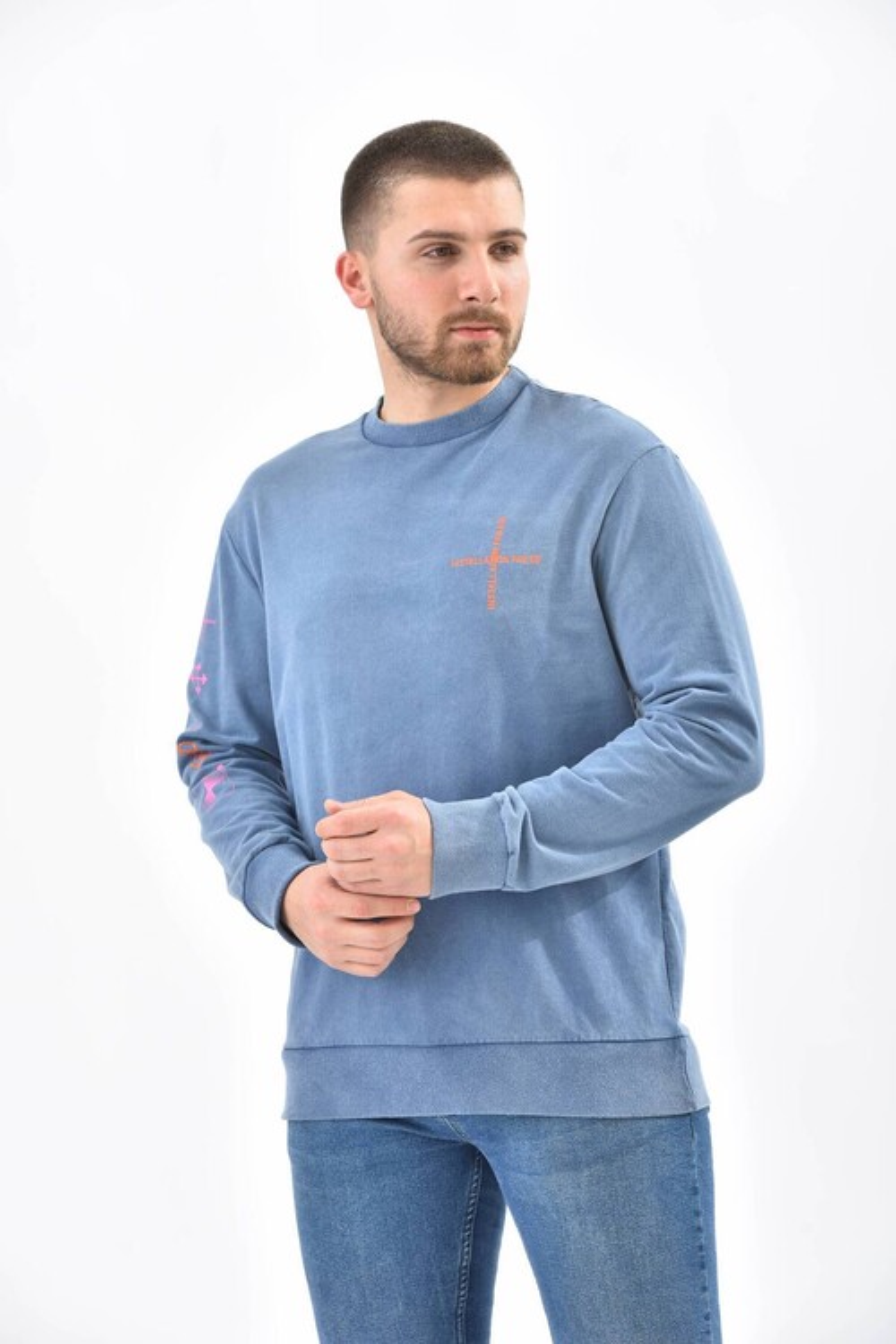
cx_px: 448
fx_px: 4330
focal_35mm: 116
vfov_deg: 17.6
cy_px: 672
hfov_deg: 11.8
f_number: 7.1
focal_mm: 116
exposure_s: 1/160
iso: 100
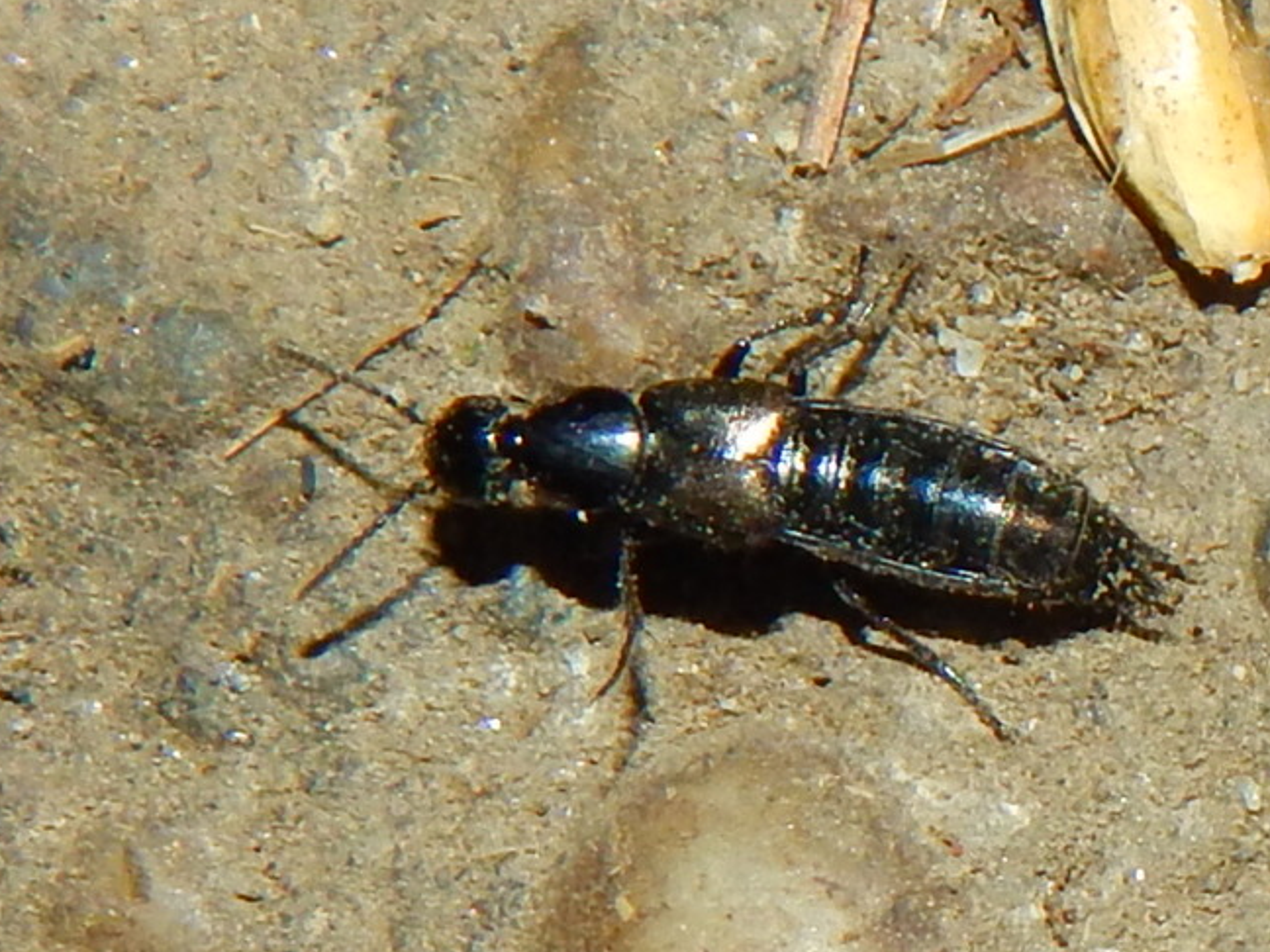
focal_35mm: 50
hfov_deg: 38.2
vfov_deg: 29.1
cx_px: 681
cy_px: 423
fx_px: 1834
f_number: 6.9
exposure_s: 1/30
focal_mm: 6.8
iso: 200
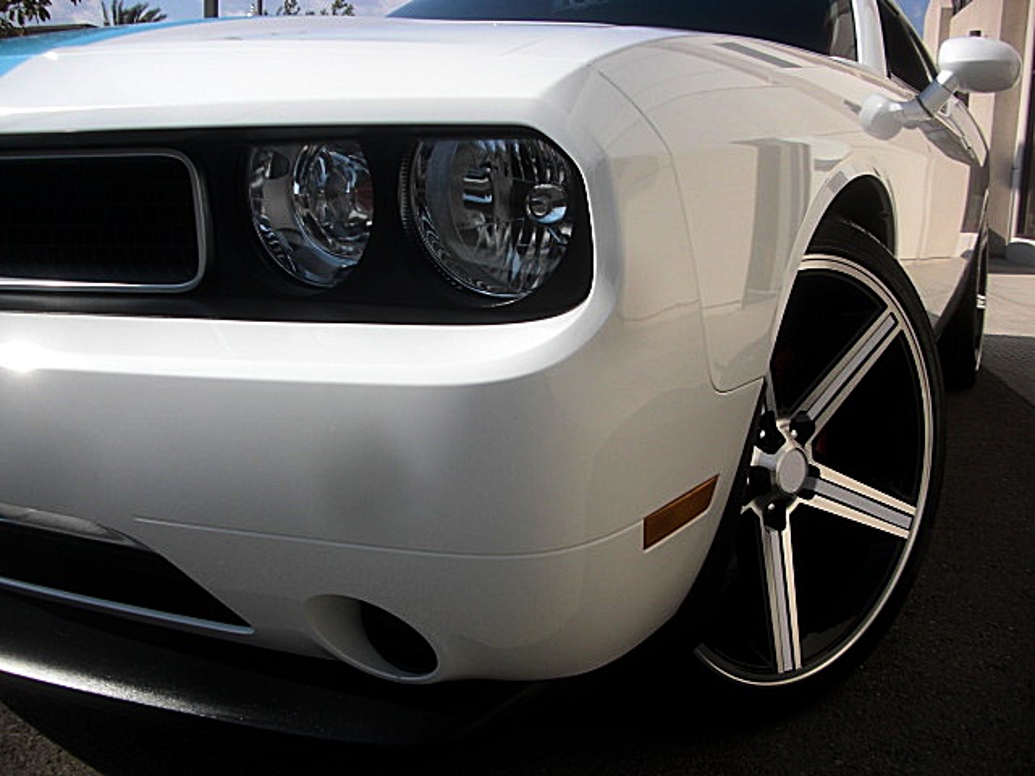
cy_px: 388
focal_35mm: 36
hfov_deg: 51.4
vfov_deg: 39.7
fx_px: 1076
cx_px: 518
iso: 50
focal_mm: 6.3
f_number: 7.9
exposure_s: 1/160
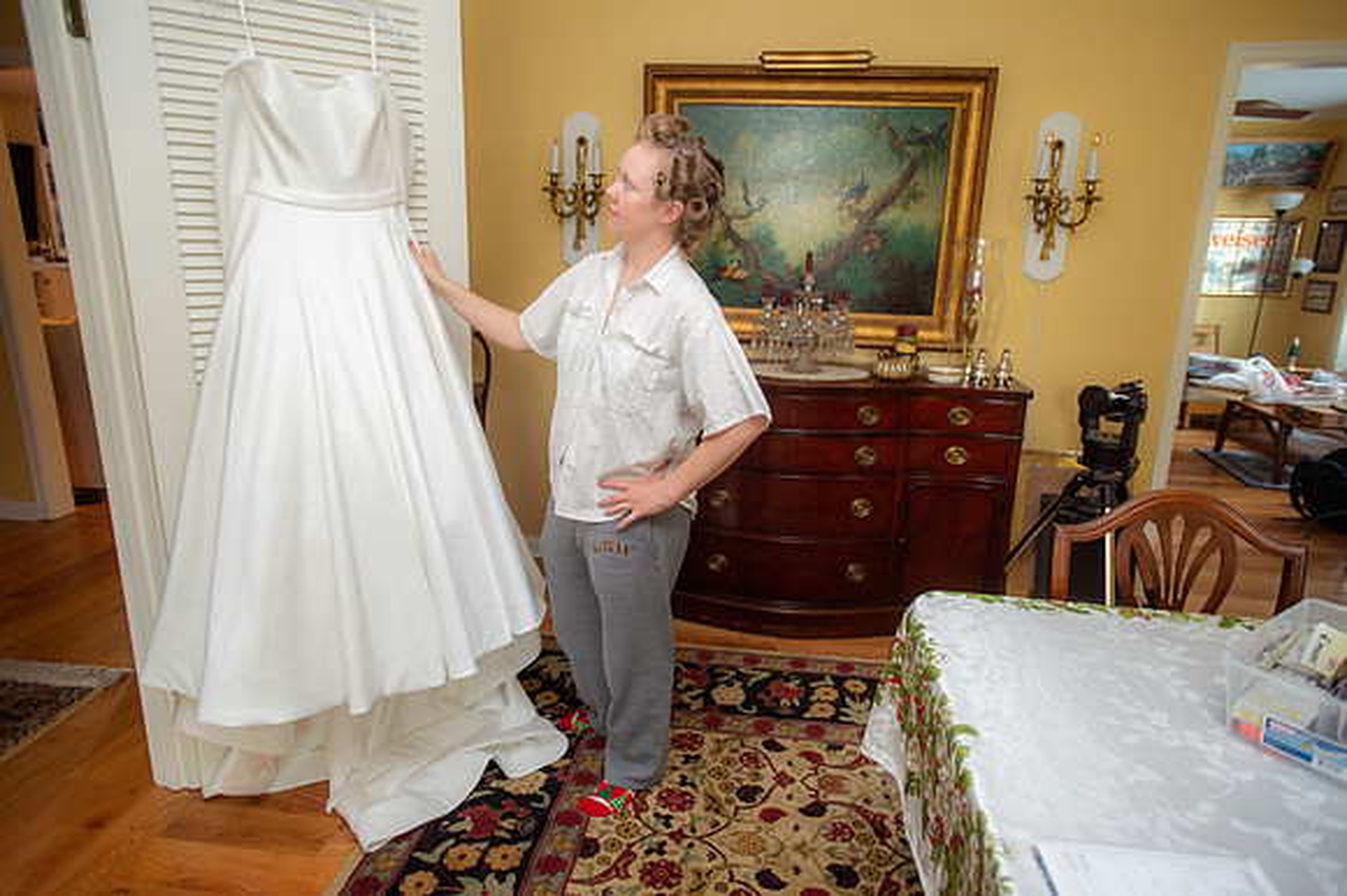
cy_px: 448
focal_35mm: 22
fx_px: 823
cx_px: 674
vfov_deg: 57.2
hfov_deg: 78.6
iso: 1250
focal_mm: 22
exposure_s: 1/100
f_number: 2.8
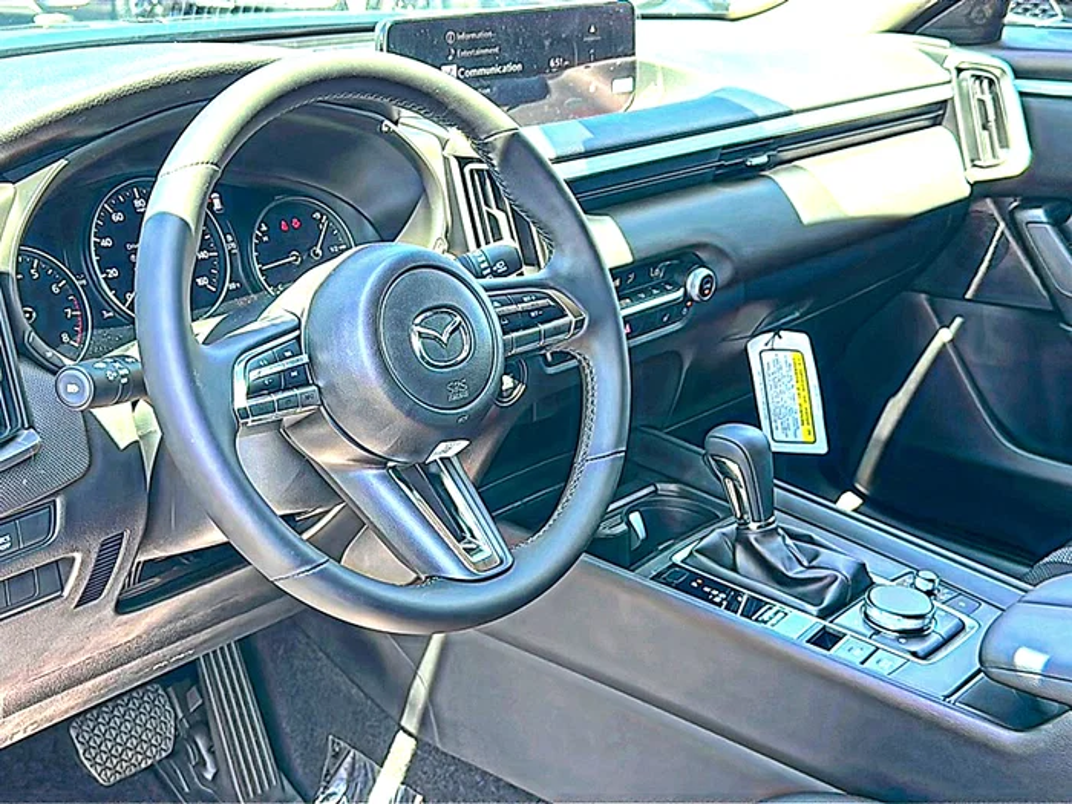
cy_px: 402
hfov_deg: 49.0
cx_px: 536
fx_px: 1177
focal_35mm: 38
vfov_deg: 37.7
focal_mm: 6.86
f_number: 1.78
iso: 125
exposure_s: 1/167
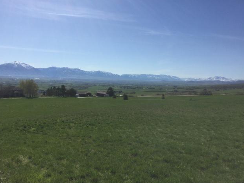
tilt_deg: -6.7
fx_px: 226
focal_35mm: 32
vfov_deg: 44.2
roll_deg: -2.5
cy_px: 92
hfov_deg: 56.8
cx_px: 122
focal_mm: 3.3
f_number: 2.4
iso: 25
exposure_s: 1/2809
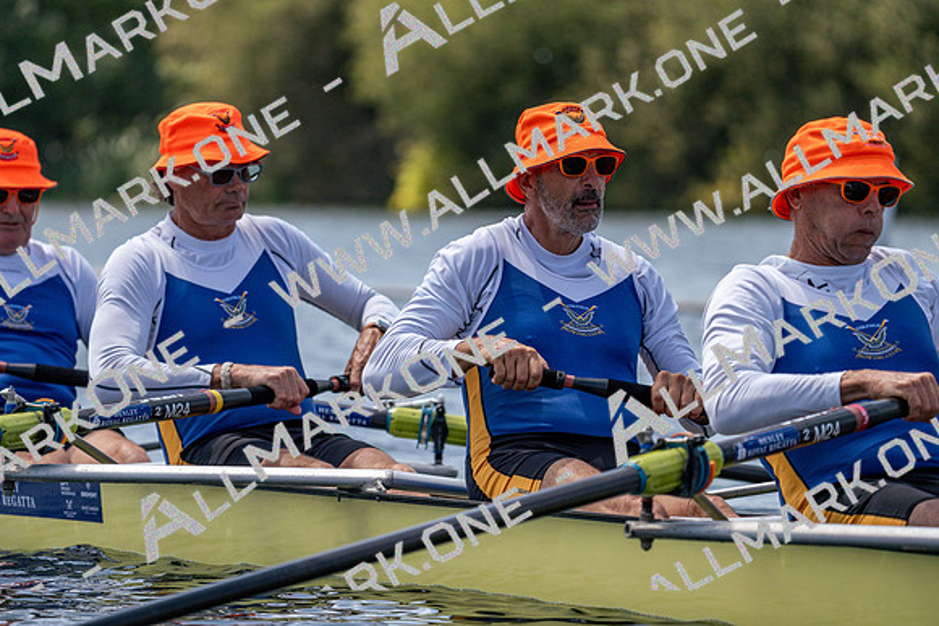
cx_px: 470
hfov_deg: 6.5
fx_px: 8218
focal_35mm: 315
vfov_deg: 4.4
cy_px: 313
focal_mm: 315
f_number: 6.3
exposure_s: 1/2000
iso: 320
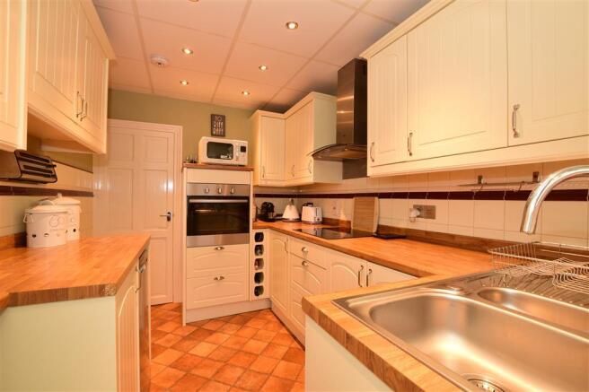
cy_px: 196
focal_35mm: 15
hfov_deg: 100.4
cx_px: 294
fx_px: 245
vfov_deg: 77.3
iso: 400
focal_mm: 10
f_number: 7.1
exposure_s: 1/15
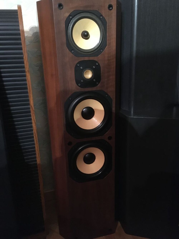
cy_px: 120
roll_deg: +3.0
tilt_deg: -17.9
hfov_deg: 48.2
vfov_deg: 61.7
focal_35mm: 29
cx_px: 90
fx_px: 200
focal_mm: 4.15
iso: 1000
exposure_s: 1/17
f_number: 2.2
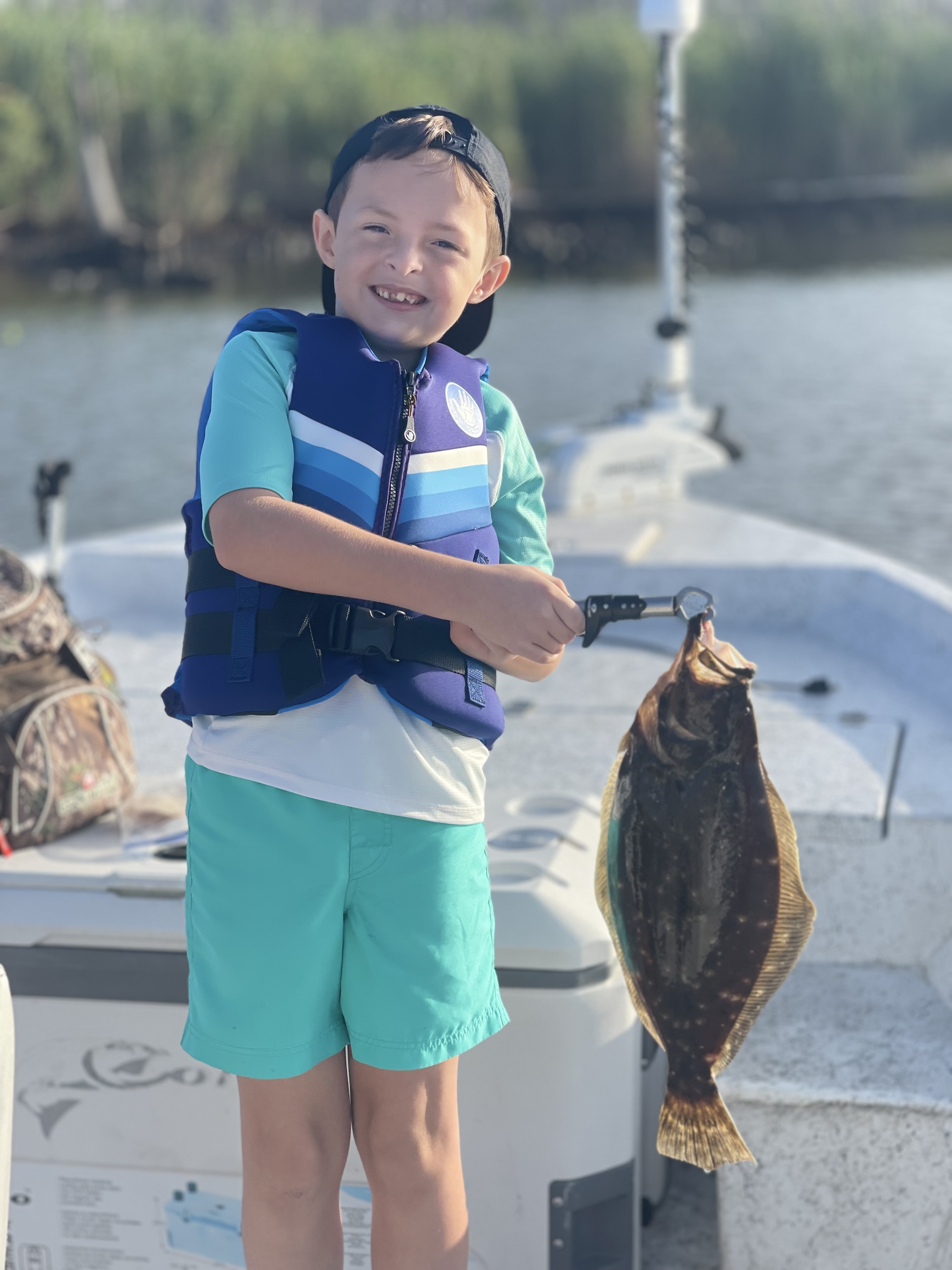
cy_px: 635
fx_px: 2347
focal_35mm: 64
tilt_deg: -11.5
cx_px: 476
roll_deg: +1.6
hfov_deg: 22.9
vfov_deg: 30.3
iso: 32
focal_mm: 7.5
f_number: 2.2
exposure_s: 1/943
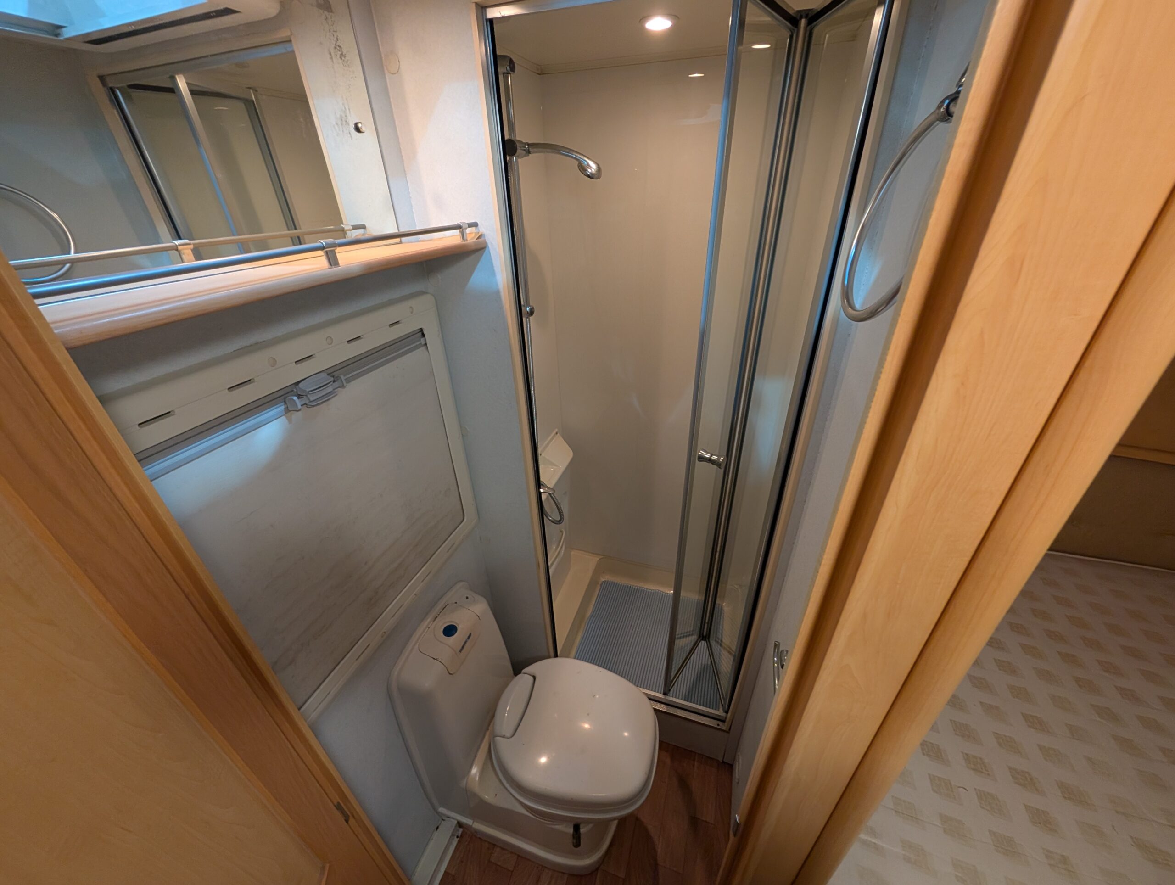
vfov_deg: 94.6
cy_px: 442
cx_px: 588
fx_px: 408
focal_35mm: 12
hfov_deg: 110.5
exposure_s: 1/33.3
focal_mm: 2.02
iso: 283
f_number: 1.7
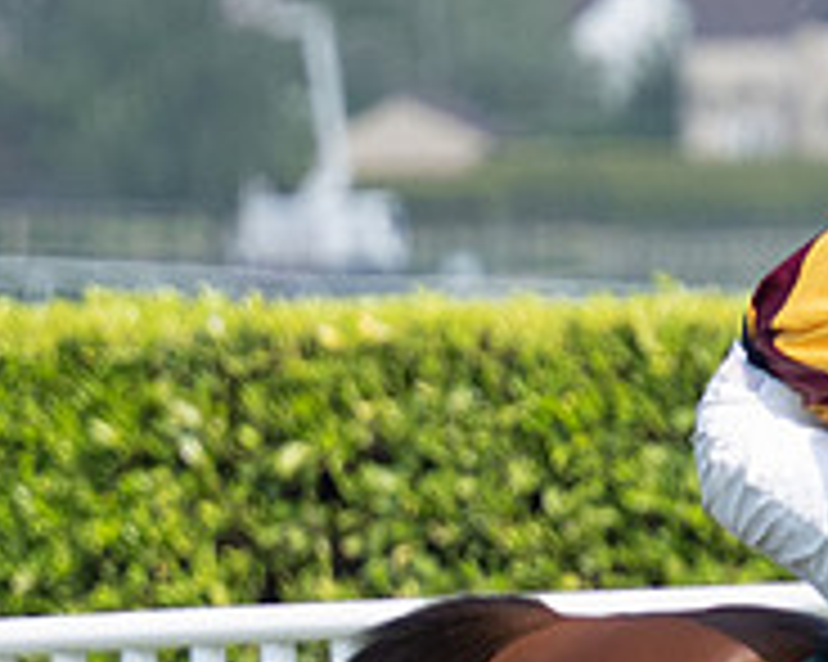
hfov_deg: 1.5
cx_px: 1734
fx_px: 32526
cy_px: 467
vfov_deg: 1.2
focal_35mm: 1328
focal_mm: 185
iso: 400
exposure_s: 1/2000
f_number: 4
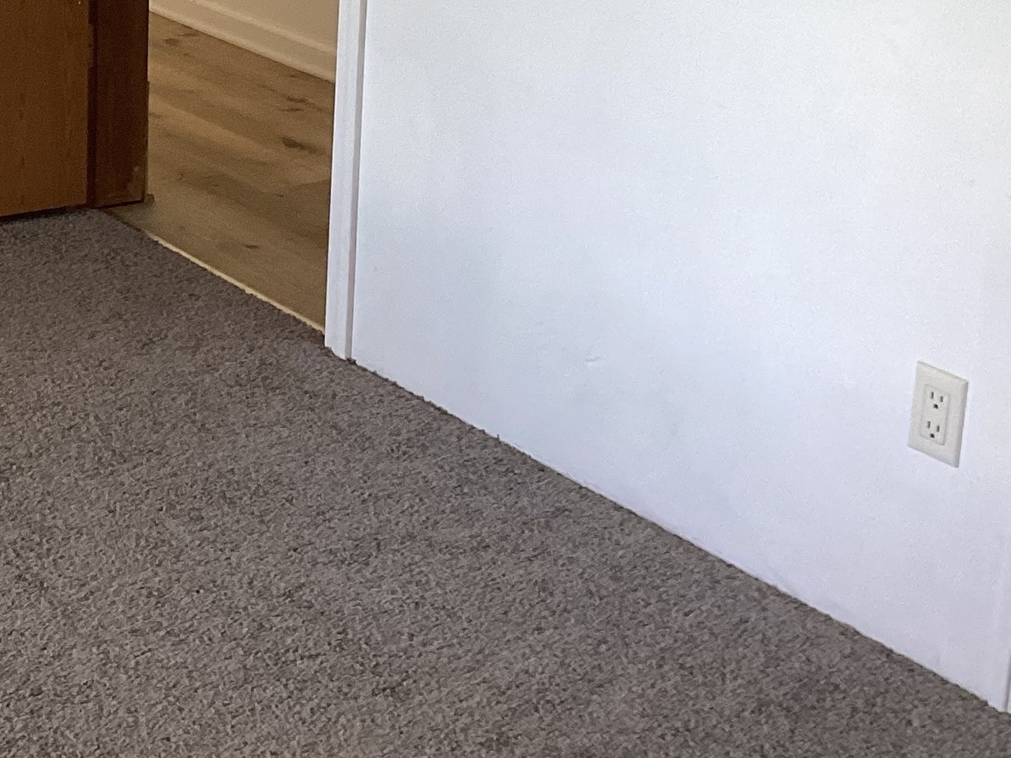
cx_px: -122
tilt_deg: -13.7
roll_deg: -0.2
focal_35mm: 74
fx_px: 2161
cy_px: -88
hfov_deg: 24.4
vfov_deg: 19.0
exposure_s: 1/50
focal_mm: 3.3
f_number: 2.4
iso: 125
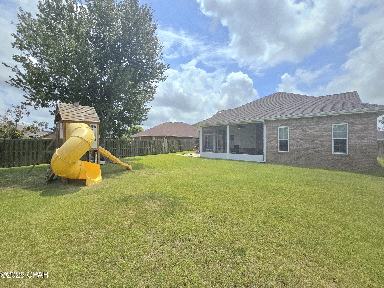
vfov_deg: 89.9
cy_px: 144
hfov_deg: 106.2
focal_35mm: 13
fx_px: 144
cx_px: 192
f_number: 2.2
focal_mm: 2.2
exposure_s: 1/5000
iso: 50
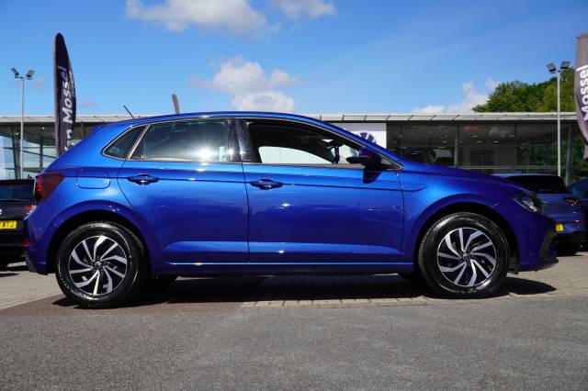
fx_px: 612
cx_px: 294
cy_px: 196
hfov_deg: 51.3
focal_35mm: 38
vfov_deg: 35.5
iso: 100
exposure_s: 1/125
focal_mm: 25
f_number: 9
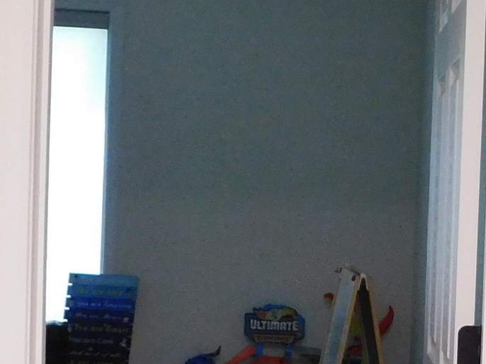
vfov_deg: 14.3
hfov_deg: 18.4
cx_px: 533
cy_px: 280
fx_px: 1446
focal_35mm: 103
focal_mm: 4
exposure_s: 1/30
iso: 400
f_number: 3
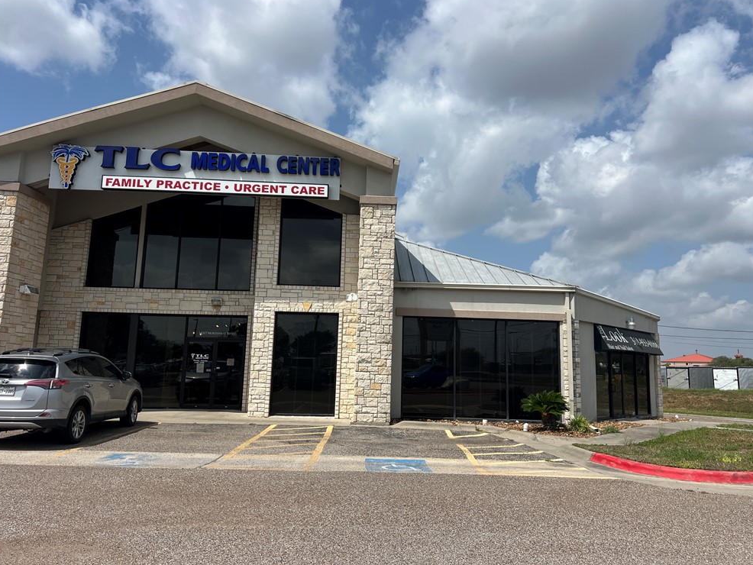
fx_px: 587
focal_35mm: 27
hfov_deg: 65.3
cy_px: 273
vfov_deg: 51.4
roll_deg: -1.5
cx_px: 383
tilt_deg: +7.3
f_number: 1.5
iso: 50
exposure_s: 1/6993
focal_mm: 5.7
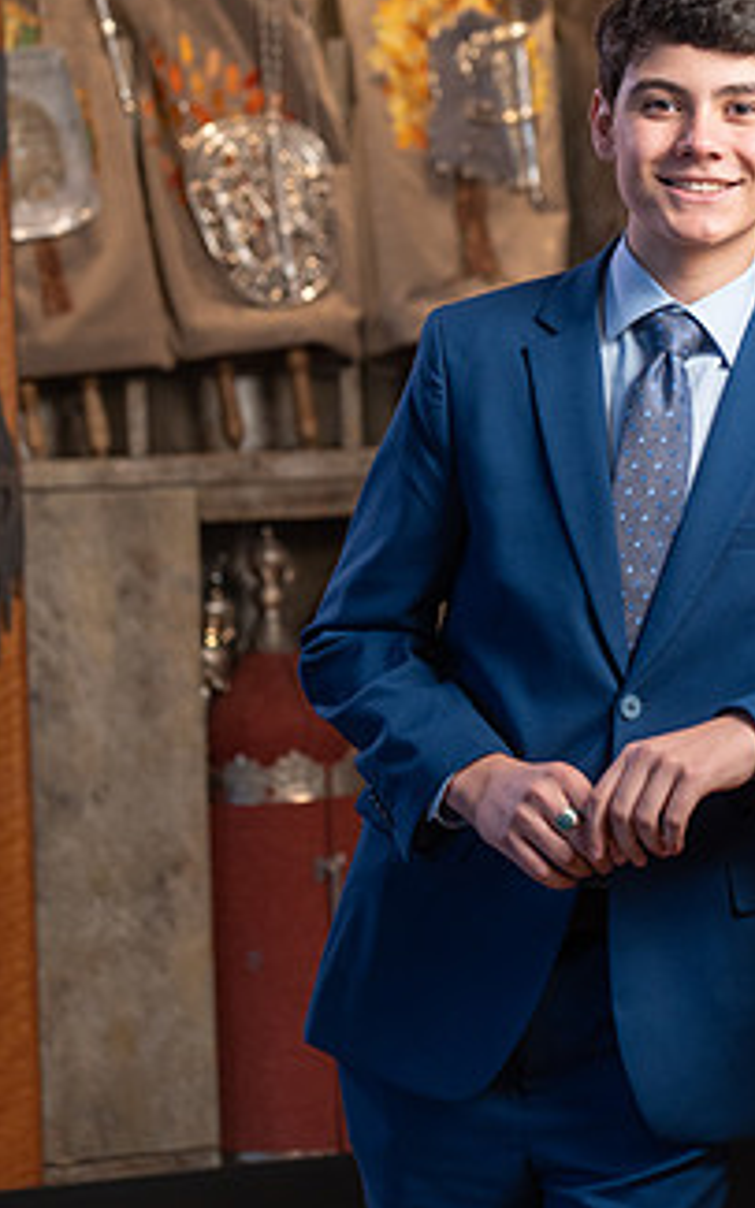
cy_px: 509
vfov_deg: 14.1
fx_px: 4875
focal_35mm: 148
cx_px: 524
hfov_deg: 8.8
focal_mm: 105
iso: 1000
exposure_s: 1/250
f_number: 4
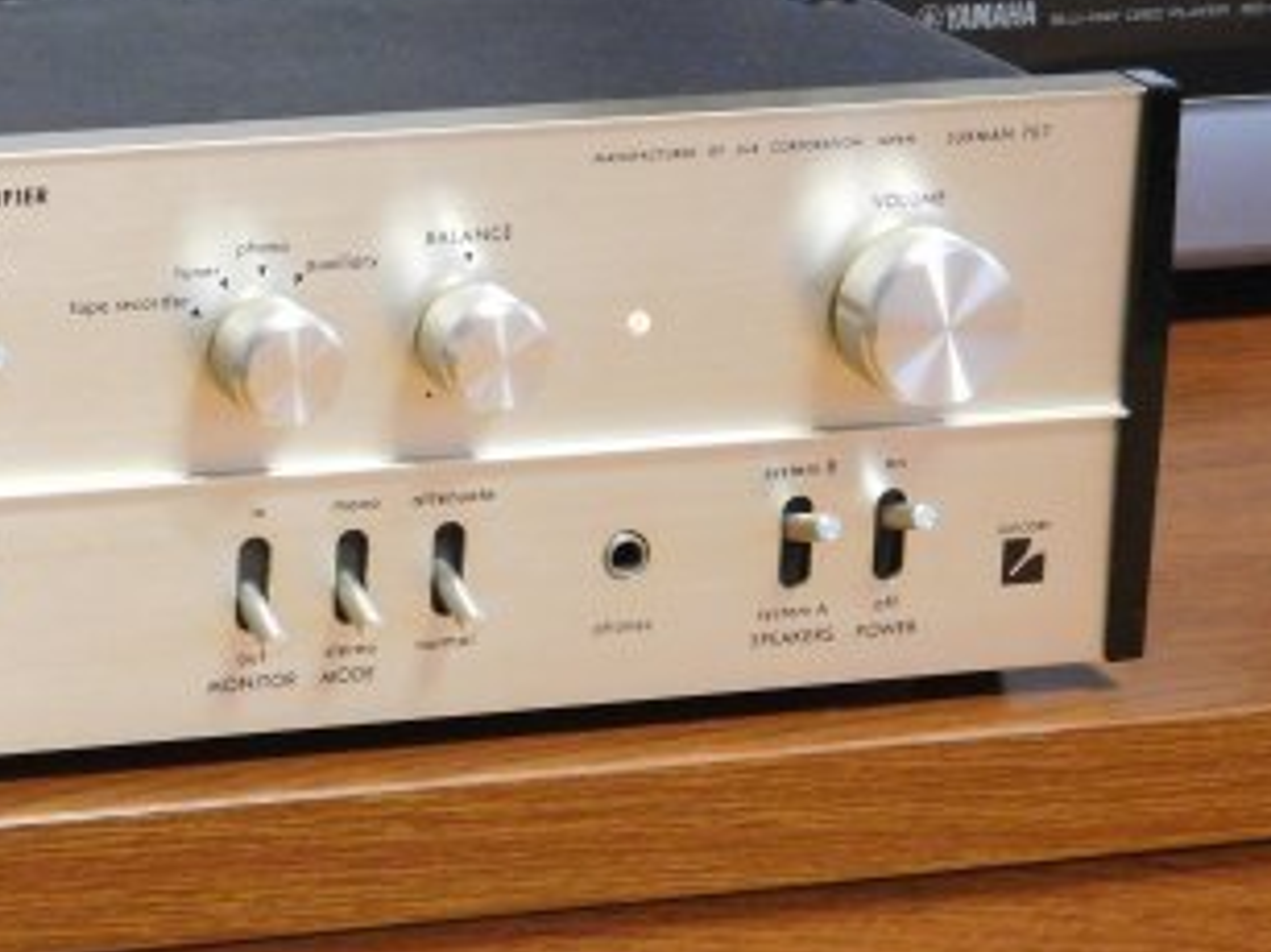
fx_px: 8258
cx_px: 99
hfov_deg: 8.8
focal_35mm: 225
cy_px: 170
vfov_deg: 6.6
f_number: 4.8
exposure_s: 1/6
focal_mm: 20.3
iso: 800
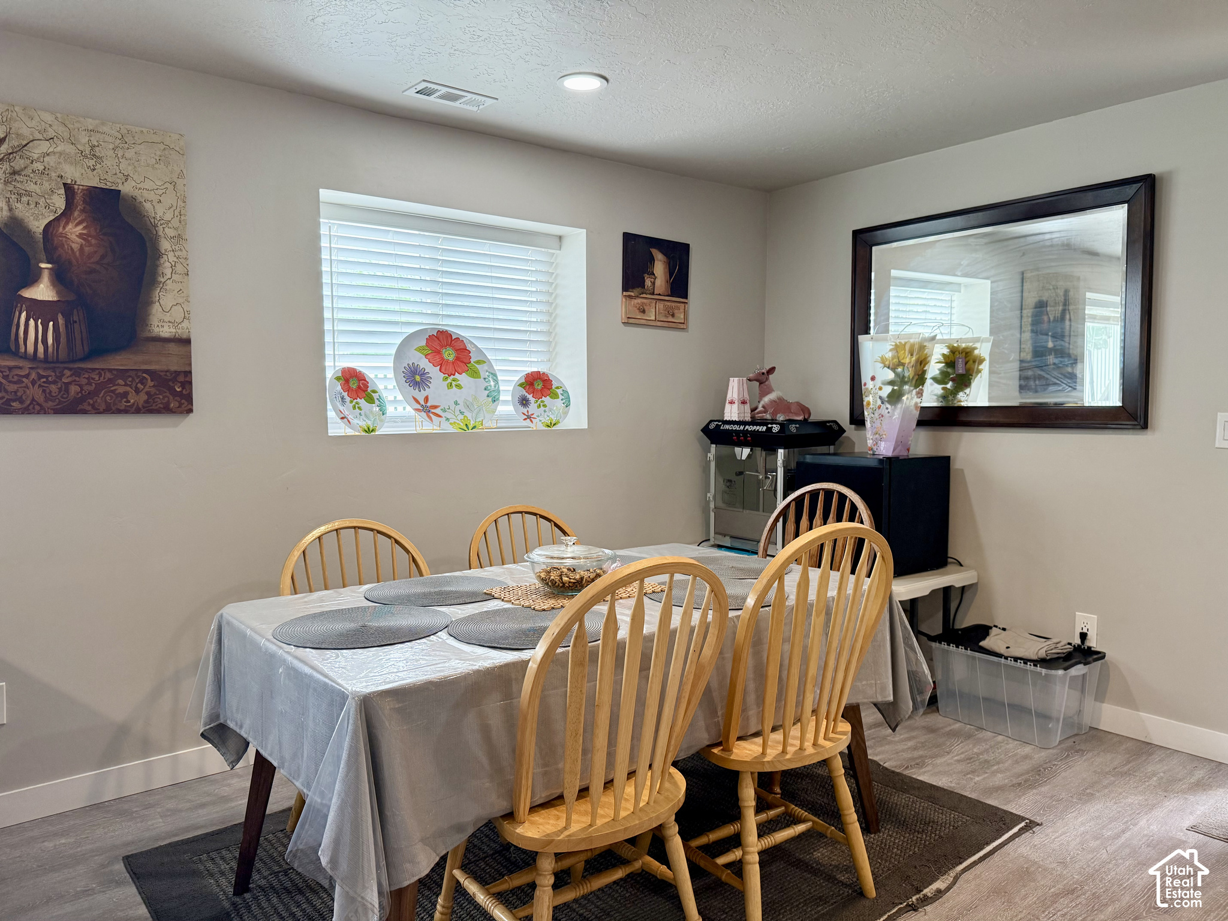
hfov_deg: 71.6
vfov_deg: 56.8
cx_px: 614
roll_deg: +0.5
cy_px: 460
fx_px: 851
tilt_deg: -3.7
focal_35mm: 24
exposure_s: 1/155
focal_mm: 6.76
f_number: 1.78
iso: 200
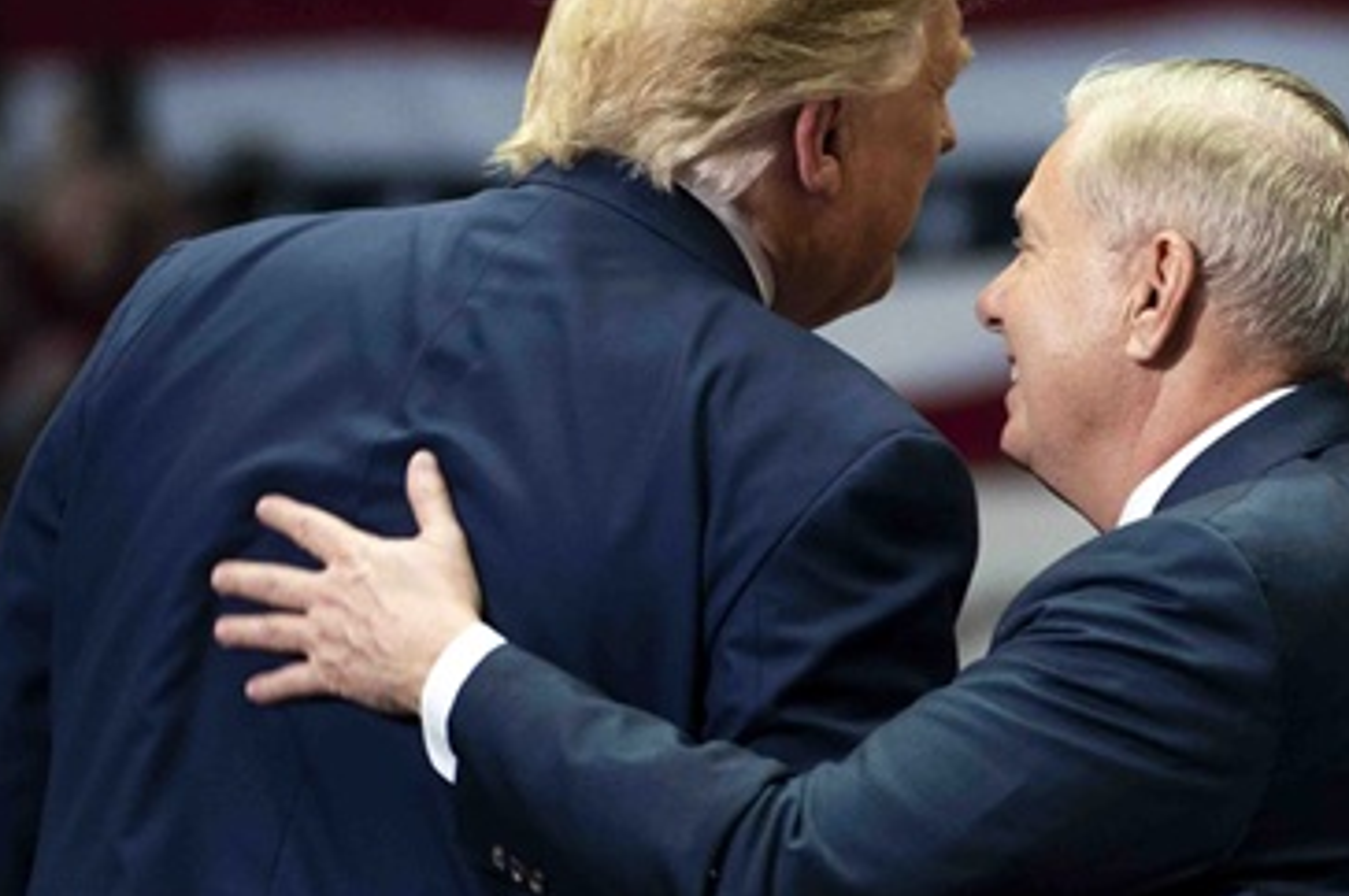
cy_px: 474
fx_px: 26693
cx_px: 1038
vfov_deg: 1.9
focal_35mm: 713
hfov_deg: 2.9
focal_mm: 288
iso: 3200
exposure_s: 1/250
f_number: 5.6
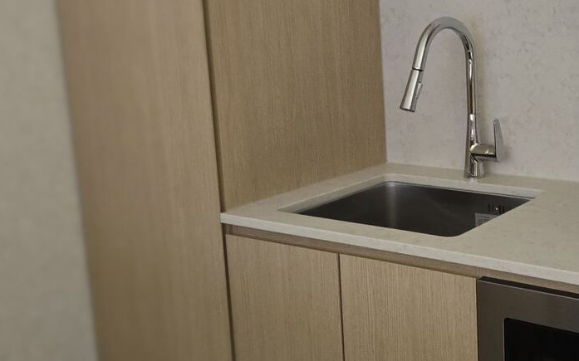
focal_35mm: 49
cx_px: 478
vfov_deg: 26.3
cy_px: 157
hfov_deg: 39.2
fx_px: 773
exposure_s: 1/30
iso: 640
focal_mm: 6.3
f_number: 1.7
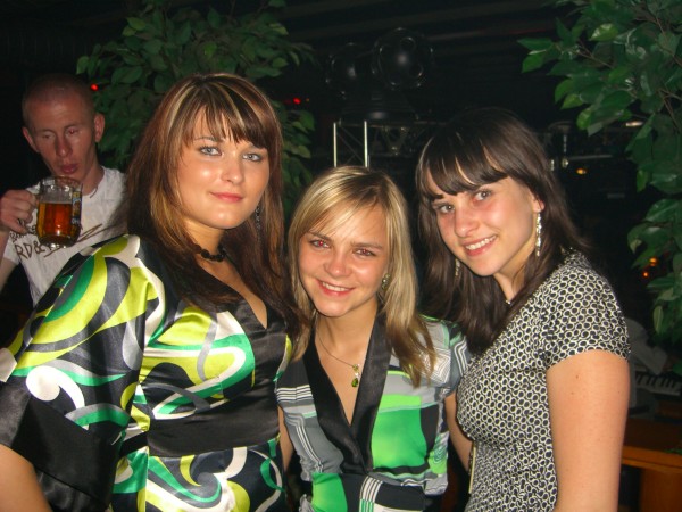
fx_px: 749
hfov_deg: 49.0
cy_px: 256
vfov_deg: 37.7
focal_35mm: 38
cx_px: 341
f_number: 2.8
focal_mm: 7.9
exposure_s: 1/60
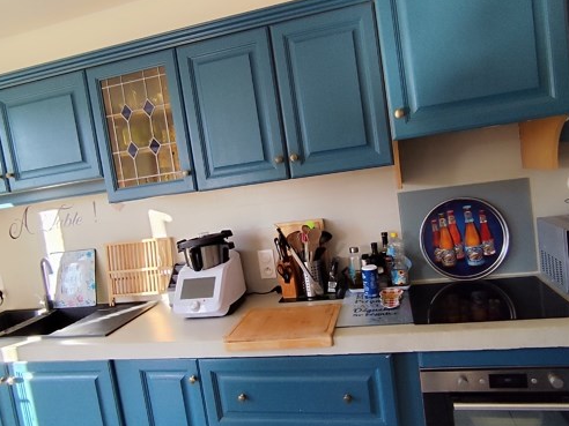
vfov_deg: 53.1
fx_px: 427
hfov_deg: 67.3
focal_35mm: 26
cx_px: 287
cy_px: 210
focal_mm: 1.65
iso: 100
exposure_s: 1/100
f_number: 2.2
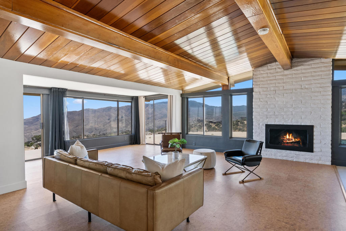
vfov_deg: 62.0
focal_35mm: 20
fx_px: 192
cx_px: 173
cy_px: 116
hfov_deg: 83.9
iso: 400
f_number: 6.3
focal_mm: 20
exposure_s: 1/40
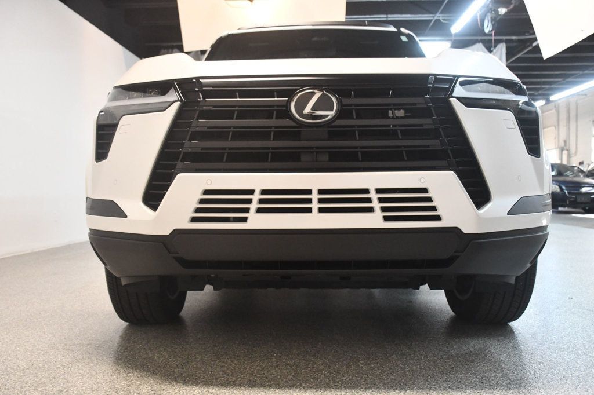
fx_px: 544
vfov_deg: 39.9
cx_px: 297
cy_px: 198
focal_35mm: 33
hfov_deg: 57.2
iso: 2800
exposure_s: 1/125
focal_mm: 22
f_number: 3.5
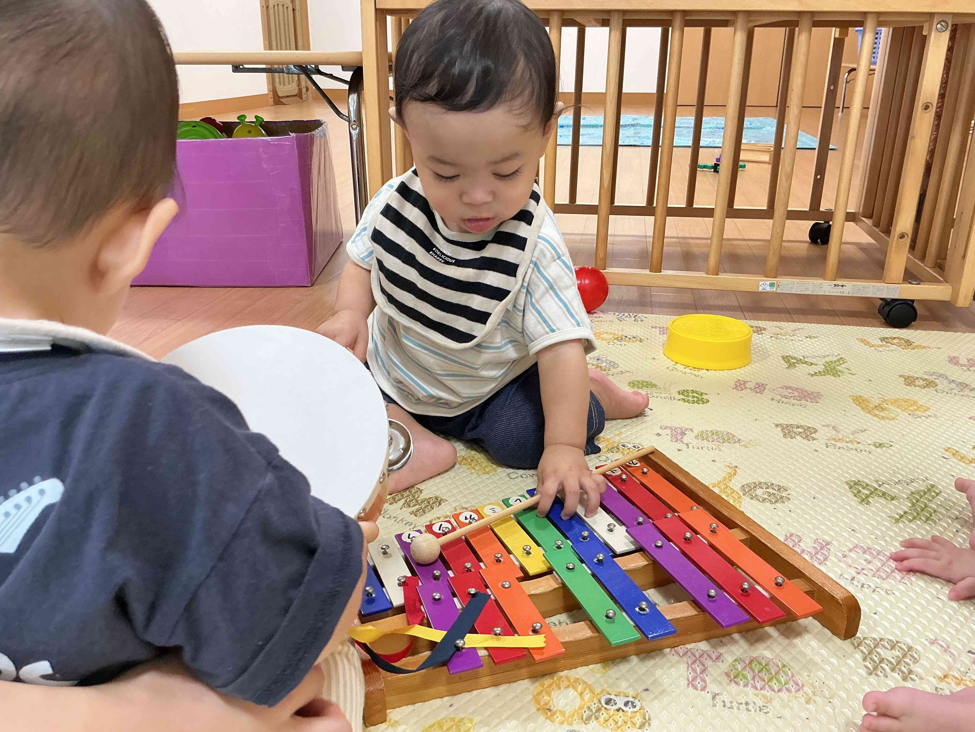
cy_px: 366
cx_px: 488
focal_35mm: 29
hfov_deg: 61.7
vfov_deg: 48.2
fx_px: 817
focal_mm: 3
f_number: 1.8
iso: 64
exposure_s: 1/60
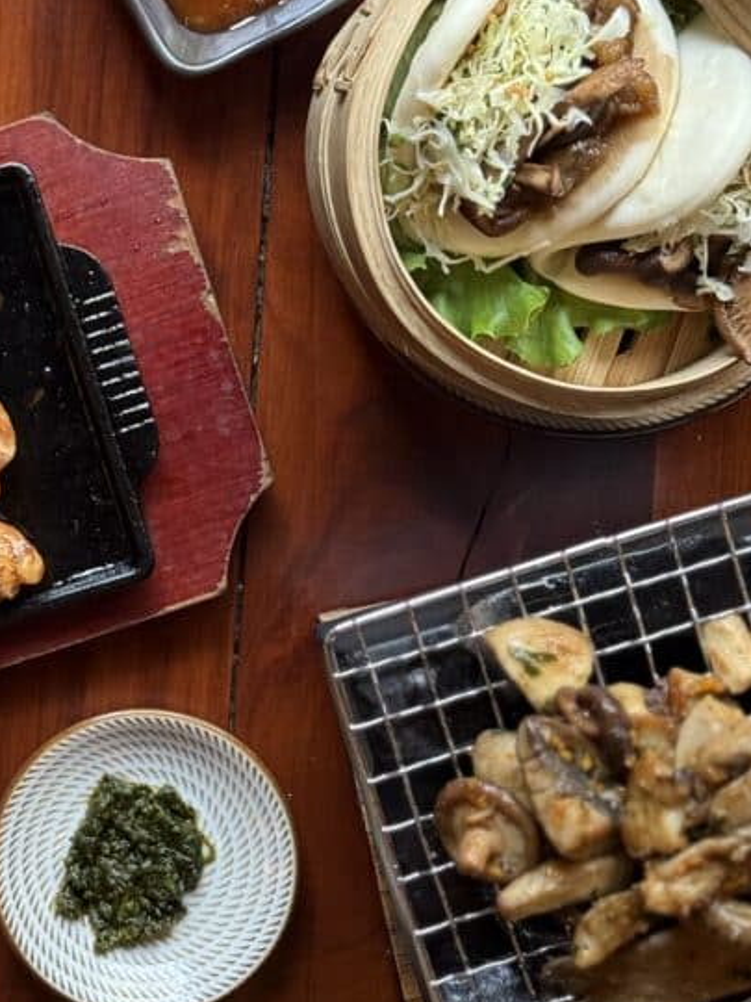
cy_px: 430
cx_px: 100
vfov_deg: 21.5
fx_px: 2632
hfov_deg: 16.1
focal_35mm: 91
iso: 160
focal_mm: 6.76
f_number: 1.78
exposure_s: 1/50
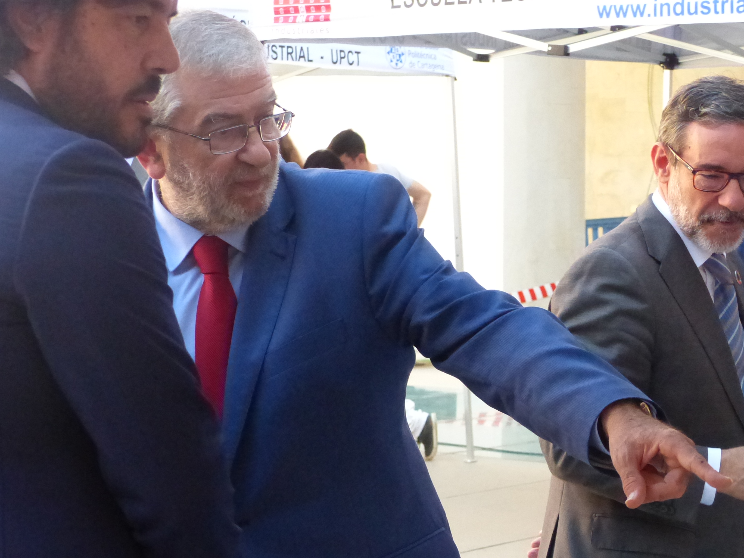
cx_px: 431
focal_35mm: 114
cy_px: 310
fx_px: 2450
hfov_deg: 17.3
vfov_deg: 13.0
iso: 800
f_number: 3.2
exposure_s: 1/500
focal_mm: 14
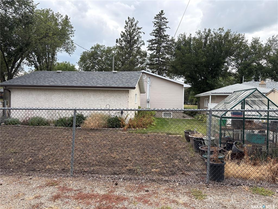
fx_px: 209
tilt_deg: +2.1
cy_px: 104
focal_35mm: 26
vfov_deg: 53.1
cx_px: 139
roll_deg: +1.2
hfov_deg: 67.3
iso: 64
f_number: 1.6
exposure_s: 1/1393
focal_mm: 5.96
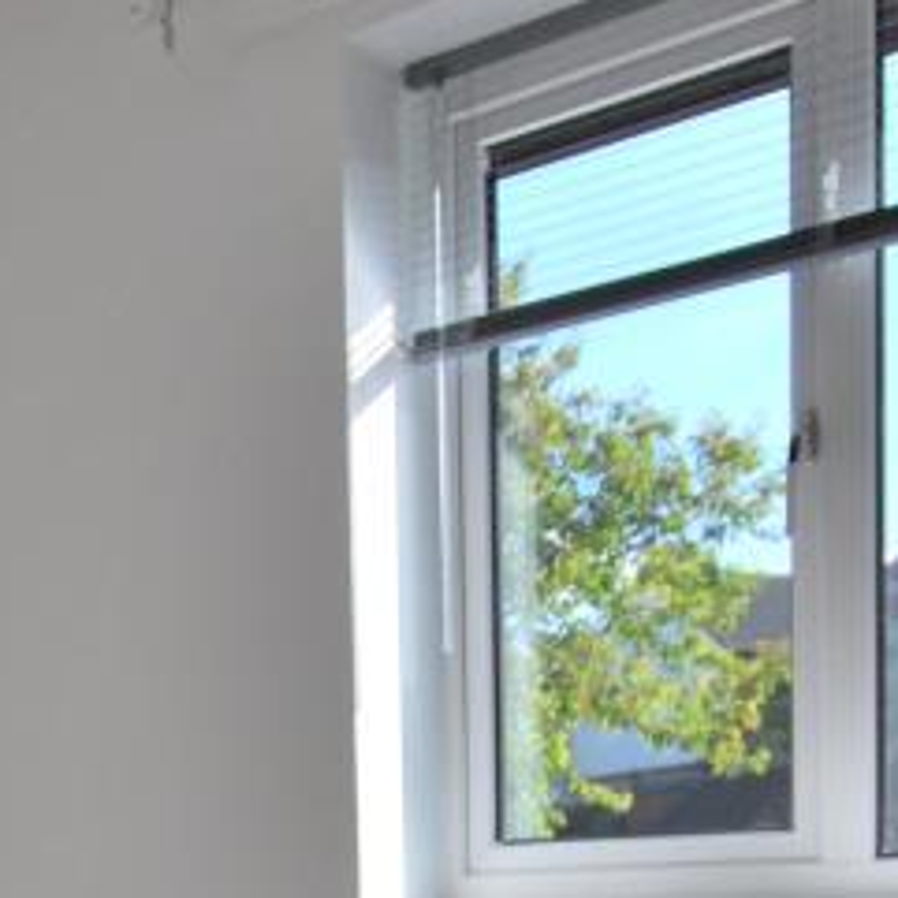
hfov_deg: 27.3
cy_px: 1077
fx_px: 1807
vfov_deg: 25.1
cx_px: 160
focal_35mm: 62
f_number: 5.6
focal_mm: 13
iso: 400
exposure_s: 1/640
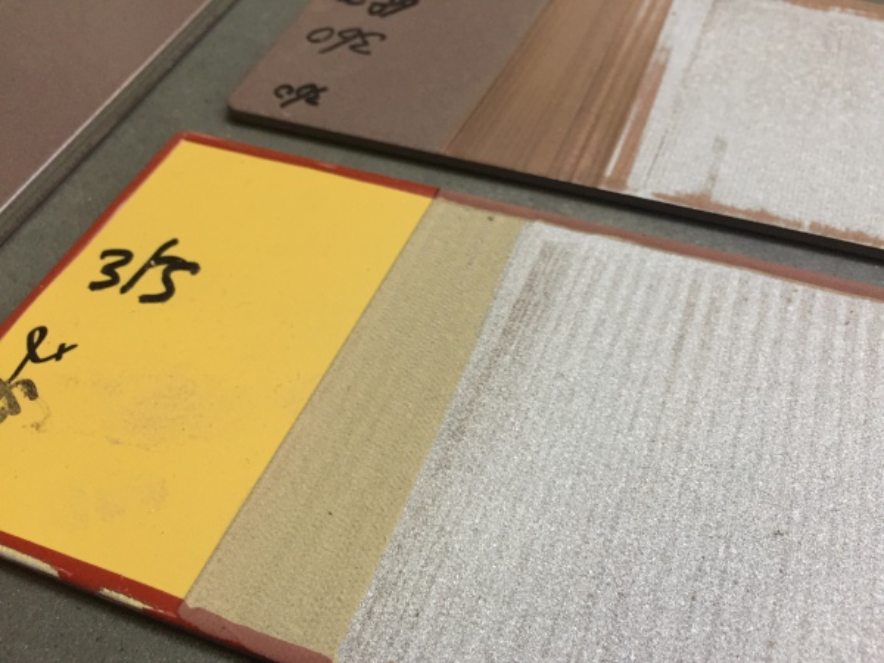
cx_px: 442
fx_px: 741
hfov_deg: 61.7
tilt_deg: -51.7
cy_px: 332
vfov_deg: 48.2
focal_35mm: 29
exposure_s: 1/33
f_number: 2.2
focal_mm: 4.15
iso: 160
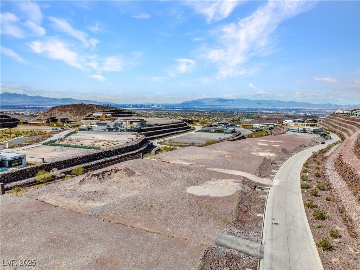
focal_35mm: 24
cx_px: 180
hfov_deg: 71.6
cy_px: 135
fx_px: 249
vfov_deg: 56.8
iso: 100
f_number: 8
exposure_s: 1/10
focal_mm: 12.3
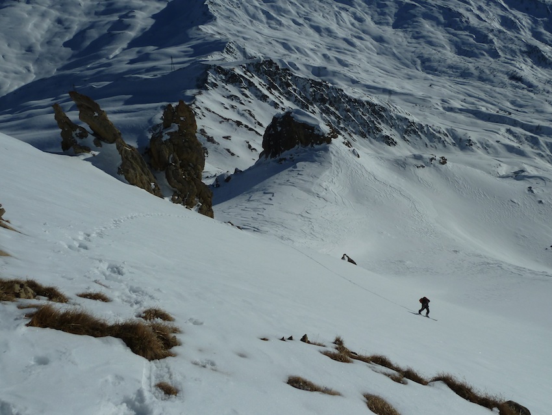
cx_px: 276
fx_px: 479
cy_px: 208
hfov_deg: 60.0
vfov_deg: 46.8
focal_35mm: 30
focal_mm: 5
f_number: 6.3
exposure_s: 1/1600
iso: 80
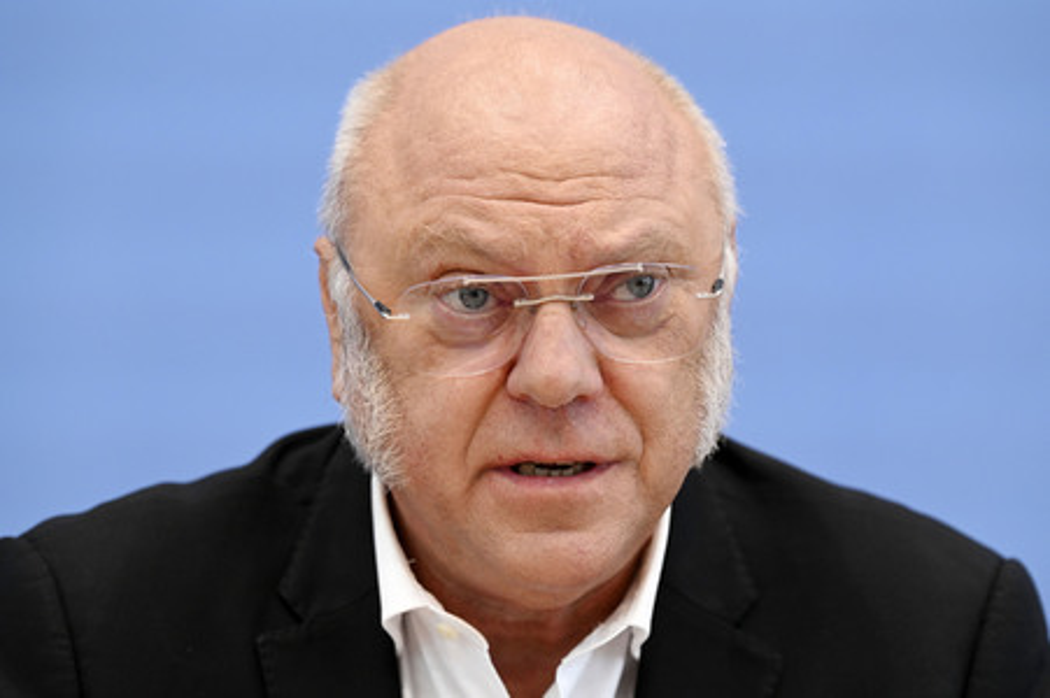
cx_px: 525
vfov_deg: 7.2
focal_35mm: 190
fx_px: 5537
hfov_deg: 10.8
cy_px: 349
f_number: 4.5
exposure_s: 1/640
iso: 2500
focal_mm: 190
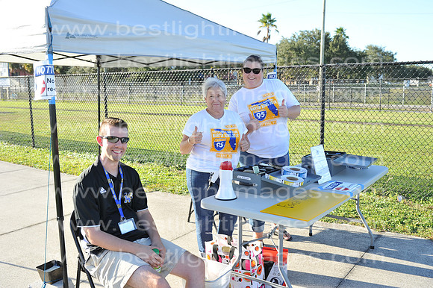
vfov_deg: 37.8
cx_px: 216
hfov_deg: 54.5
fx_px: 421
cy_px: 144
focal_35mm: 35
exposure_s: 1/200
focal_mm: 35
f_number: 6.3
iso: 200
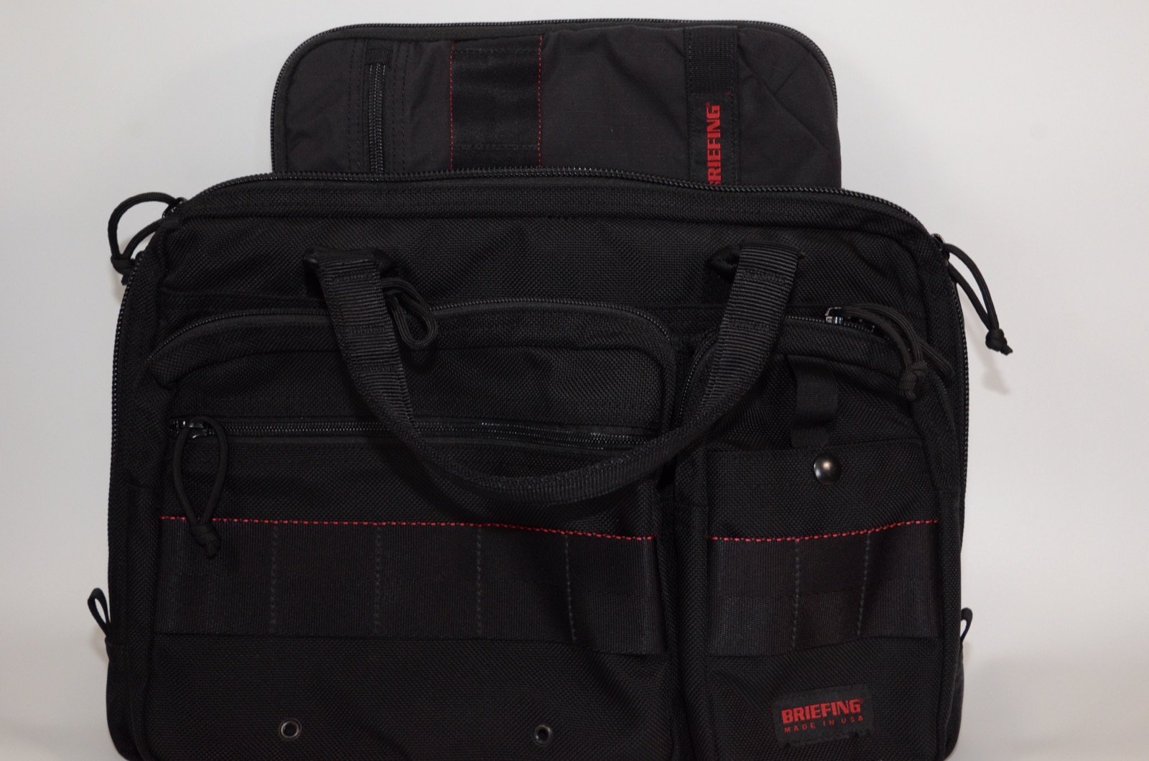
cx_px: 574
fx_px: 1529
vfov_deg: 27.9
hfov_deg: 41.2
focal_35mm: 48
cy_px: 380
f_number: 8
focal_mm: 32
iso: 1600
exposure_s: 1/125
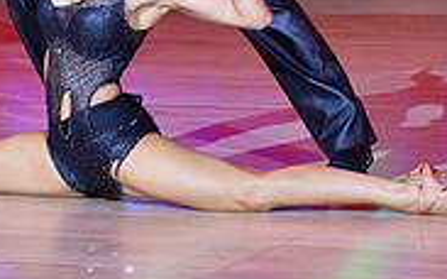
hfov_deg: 5.4
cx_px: 118
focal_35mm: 388
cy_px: -215
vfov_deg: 3.4
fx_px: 4722
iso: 2000
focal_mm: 120
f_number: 4
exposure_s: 1/250
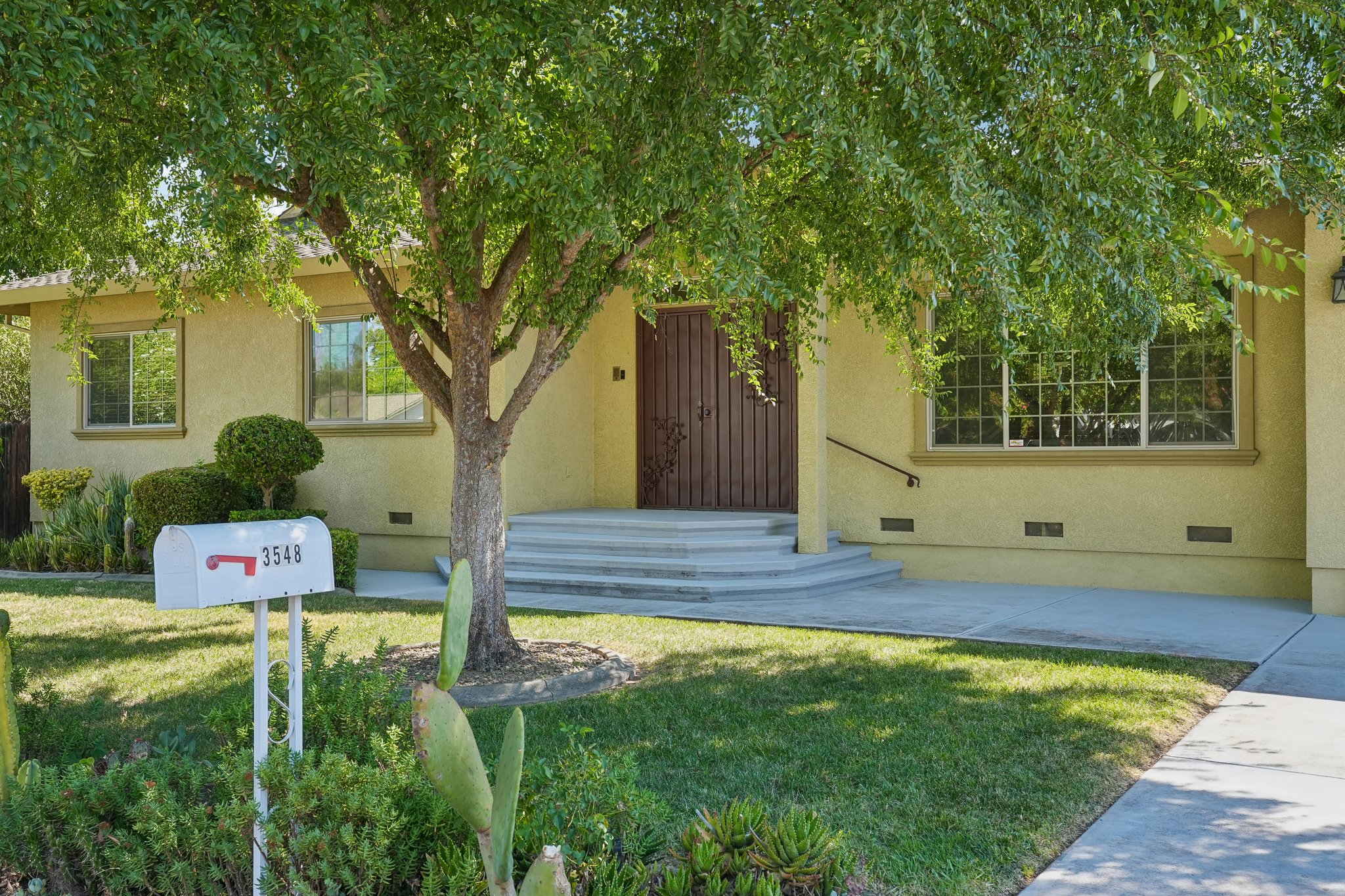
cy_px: 448
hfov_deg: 55.1
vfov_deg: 38.4
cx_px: 672
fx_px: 1289
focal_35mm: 34
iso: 320
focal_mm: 34.5
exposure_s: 1/50
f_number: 8
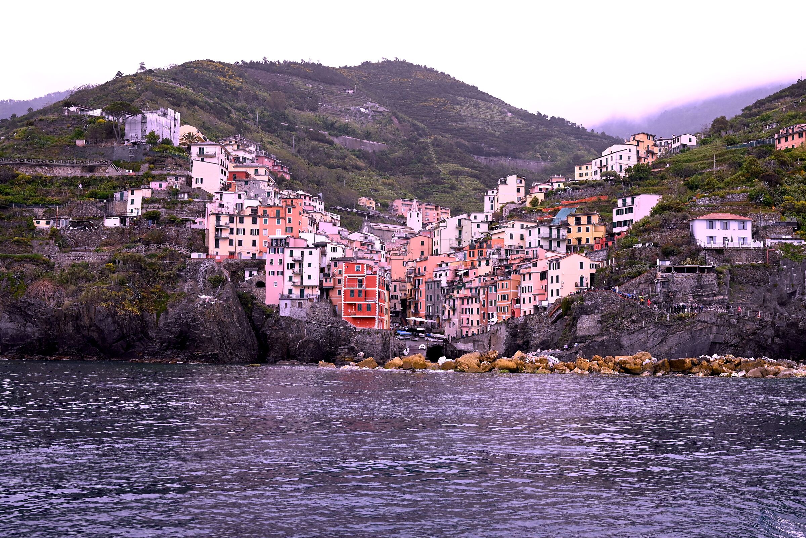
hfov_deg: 49.5
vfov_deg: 34.2
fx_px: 873
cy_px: 269
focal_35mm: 39
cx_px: 403
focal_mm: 39
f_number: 7.1
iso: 400
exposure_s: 1/200
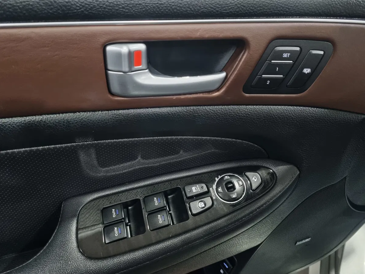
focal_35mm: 26
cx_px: 182
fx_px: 274
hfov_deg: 67.3
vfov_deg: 53.1
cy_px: 137
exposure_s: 1/40
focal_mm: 5.4
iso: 640
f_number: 1.8
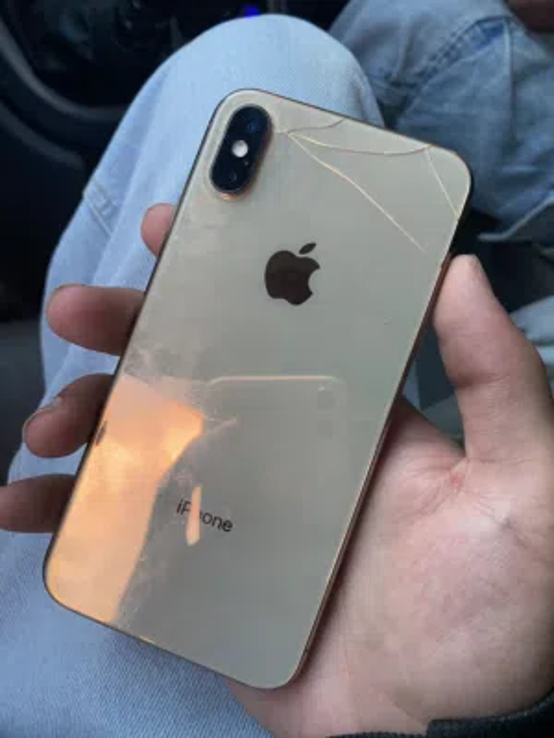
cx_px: 277
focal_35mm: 26
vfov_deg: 67.3
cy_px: 369
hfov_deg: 53.1
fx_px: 555
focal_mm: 4.25
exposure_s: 1/50
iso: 125
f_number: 1.8
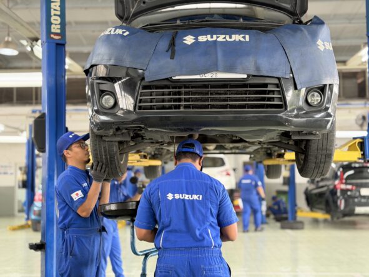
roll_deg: +0.1
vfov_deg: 30.3
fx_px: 512
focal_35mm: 48
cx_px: 184
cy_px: 138
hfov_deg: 39.7
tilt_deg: +4.1
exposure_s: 1/60
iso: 250
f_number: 1.78
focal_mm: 6.76
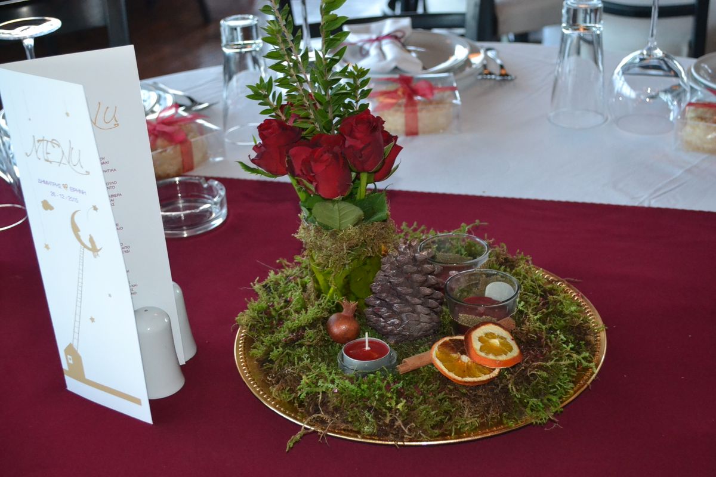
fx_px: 1074
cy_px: 238
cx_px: 358
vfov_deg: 25.1
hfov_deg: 36.9
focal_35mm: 54
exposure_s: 1/60
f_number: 5
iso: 2800
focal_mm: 36
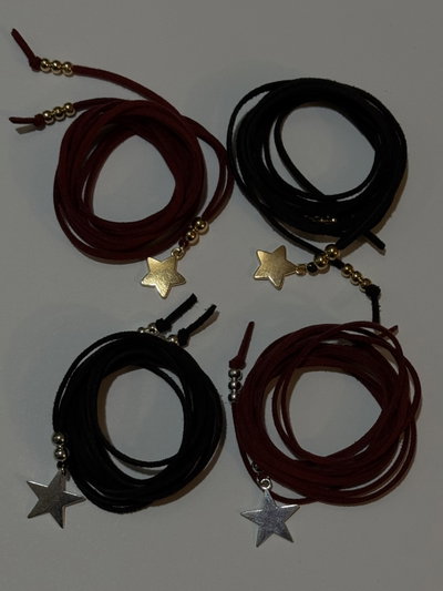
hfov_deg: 30.3
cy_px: 296
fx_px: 819
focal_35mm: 48
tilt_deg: -77.4
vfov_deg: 39.6
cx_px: 222
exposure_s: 1/50
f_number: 1.78
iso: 100
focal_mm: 6.76
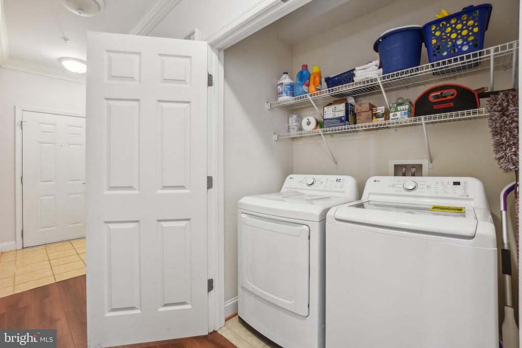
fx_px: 218
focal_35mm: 15
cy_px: 174
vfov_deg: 77.3
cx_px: 261
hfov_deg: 100.4
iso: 100
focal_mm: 10
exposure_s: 1
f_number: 7.1
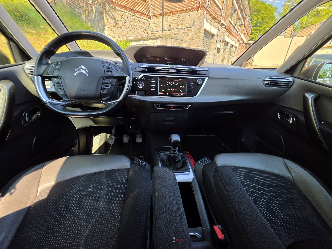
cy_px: 124
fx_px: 125
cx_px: 166
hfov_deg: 106.2
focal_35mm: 13
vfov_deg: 89.9
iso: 80
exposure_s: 1/359
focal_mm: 2.2
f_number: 1.9
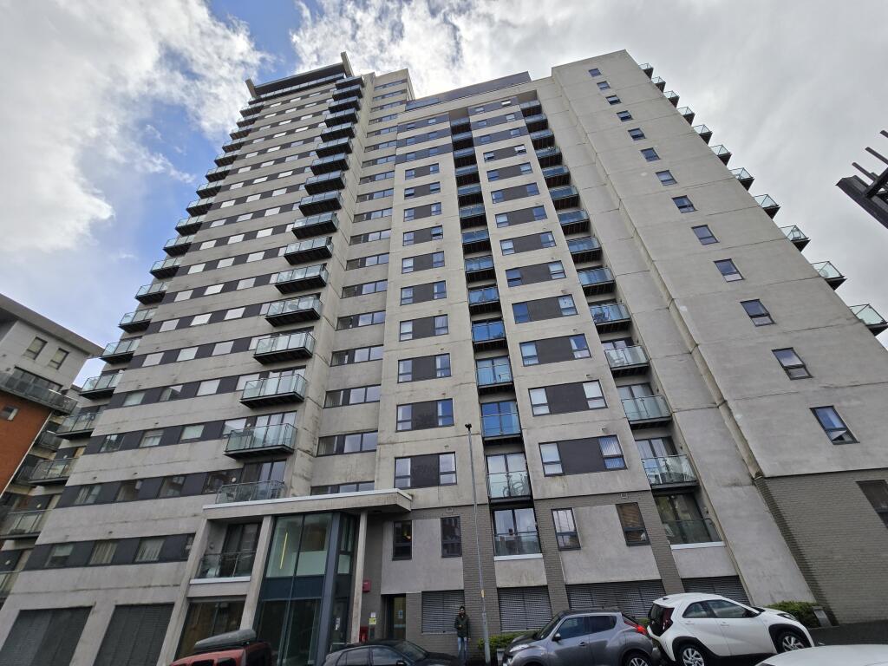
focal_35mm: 13
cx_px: 444
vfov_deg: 89.9
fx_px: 333
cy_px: 333
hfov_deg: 106.2
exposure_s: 1/2737
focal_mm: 2.2
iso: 50
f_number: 2.2
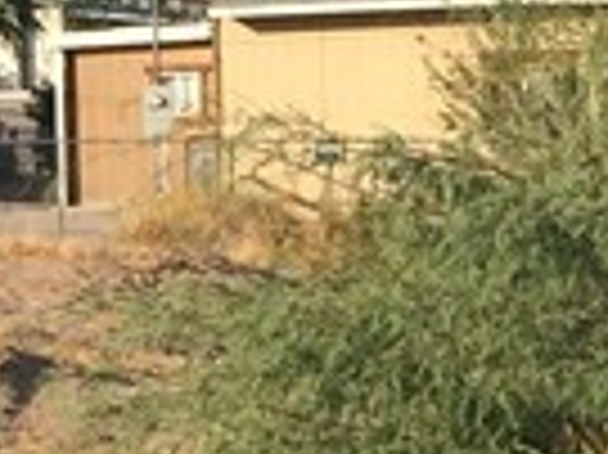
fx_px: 3861
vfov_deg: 6.7
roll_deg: +0.6
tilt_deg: -8.5
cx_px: 9
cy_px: 665
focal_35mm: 220
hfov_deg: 9.0
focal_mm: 4.15
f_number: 2.2
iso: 32
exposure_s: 1/1582
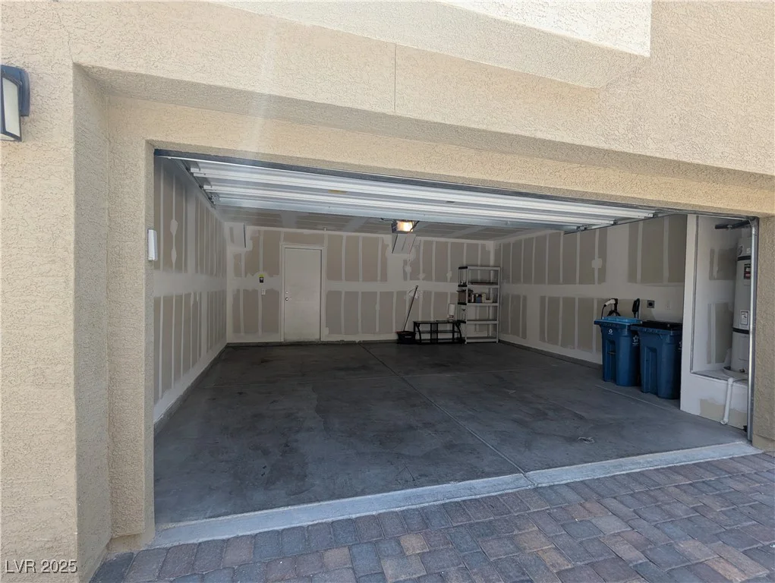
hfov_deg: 94.4
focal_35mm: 16
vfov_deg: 78.2
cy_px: 292
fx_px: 359
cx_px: 388
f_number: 2.2
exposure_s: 1/166
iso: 41
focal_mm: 2.35
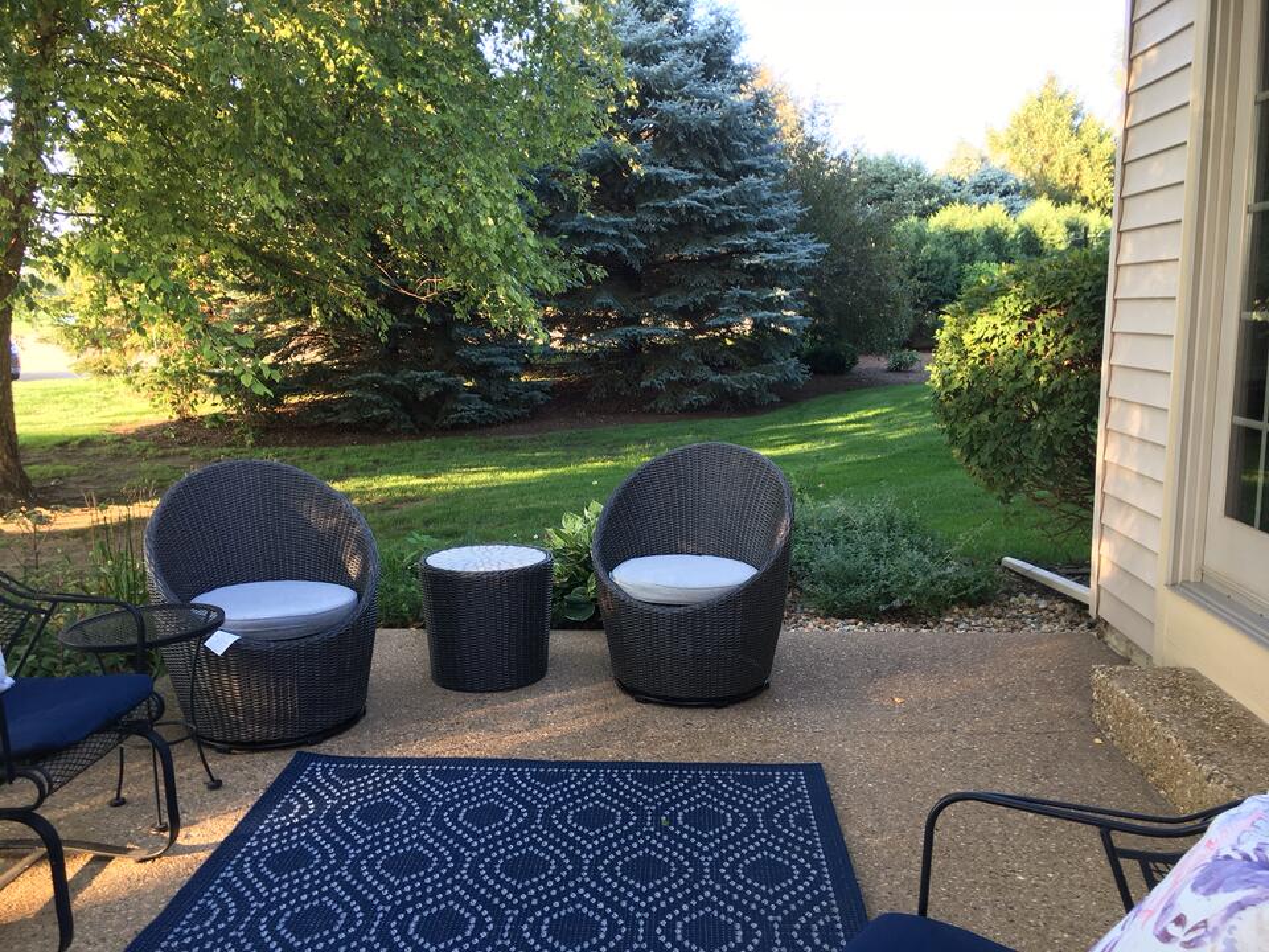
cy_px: 476
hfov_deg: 61.7
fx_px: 1063
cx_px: 634
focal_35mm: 29
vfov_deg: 48.2
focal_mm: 4.15
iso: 25
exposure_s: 1/40
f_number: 2.2
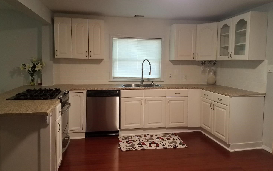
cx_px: 136
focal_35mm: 28
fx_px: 208
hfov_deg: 66.5
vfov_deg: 44.5
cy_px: 77
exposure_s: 1/30
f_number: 1.7
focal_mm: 4.2
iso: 160
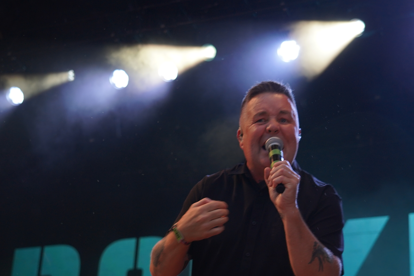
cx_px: 149
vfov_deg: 17.4
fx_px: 897
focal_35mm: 78
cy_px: 216
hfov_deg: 25.9
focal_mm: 46
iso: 500
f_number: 4
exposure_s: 1/160
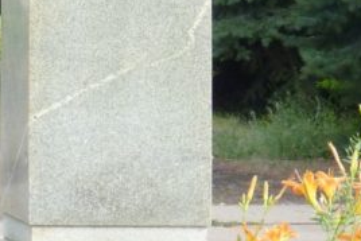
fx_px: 3742
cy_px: -361
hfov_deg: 5.5
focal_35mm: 373
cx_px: 75
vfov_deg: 3.6
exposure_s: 1/200
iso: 160
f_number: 4
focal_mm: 16.7
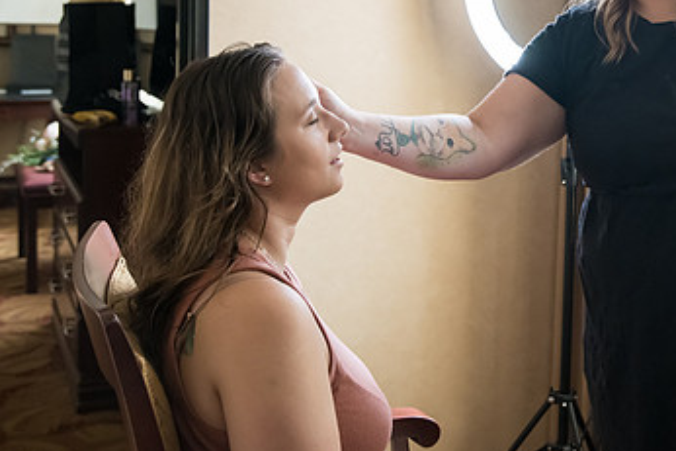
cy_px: 91
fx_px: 1071
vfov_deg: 23.5
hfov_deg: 34.8
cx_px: 442
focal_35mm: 57
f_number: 4
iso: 3200
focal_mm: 34
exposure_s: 1/320
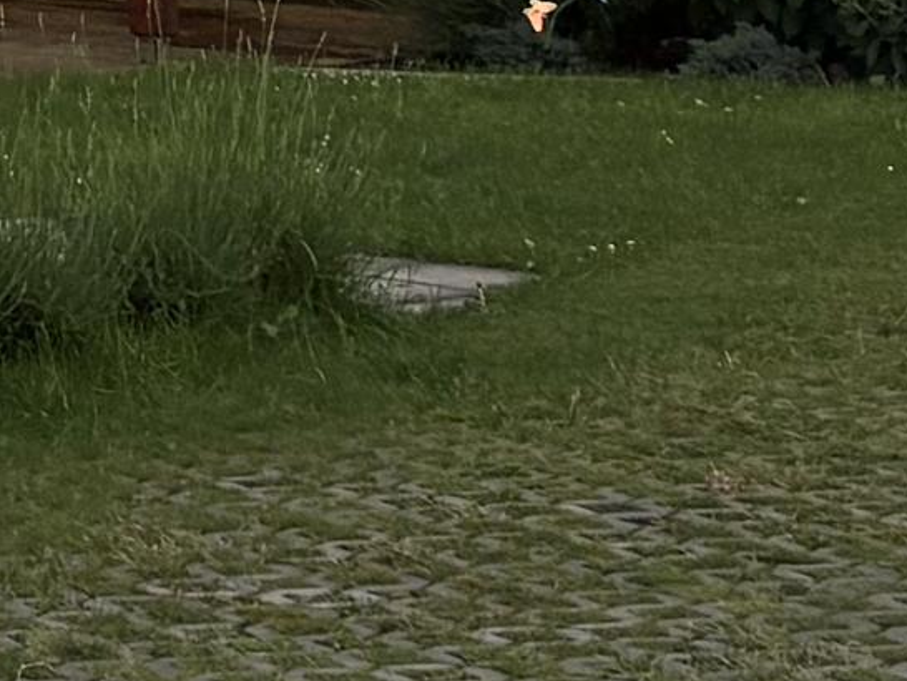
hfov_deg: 7.9
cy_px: -1616
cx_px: -2299
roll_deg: -0.2
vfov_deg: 6.7
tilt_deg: +13.5
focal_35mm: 195
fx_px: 5112
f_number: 1.6
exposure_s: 1/462
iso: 50
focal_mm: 5.96
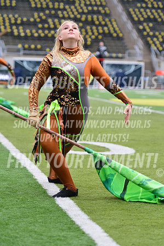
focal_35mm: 140
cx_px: 82
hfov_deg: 9.8
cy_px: 123
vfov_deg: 14.7
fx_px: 959
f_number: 4.5
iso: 640
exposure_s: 1/500
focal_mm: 140
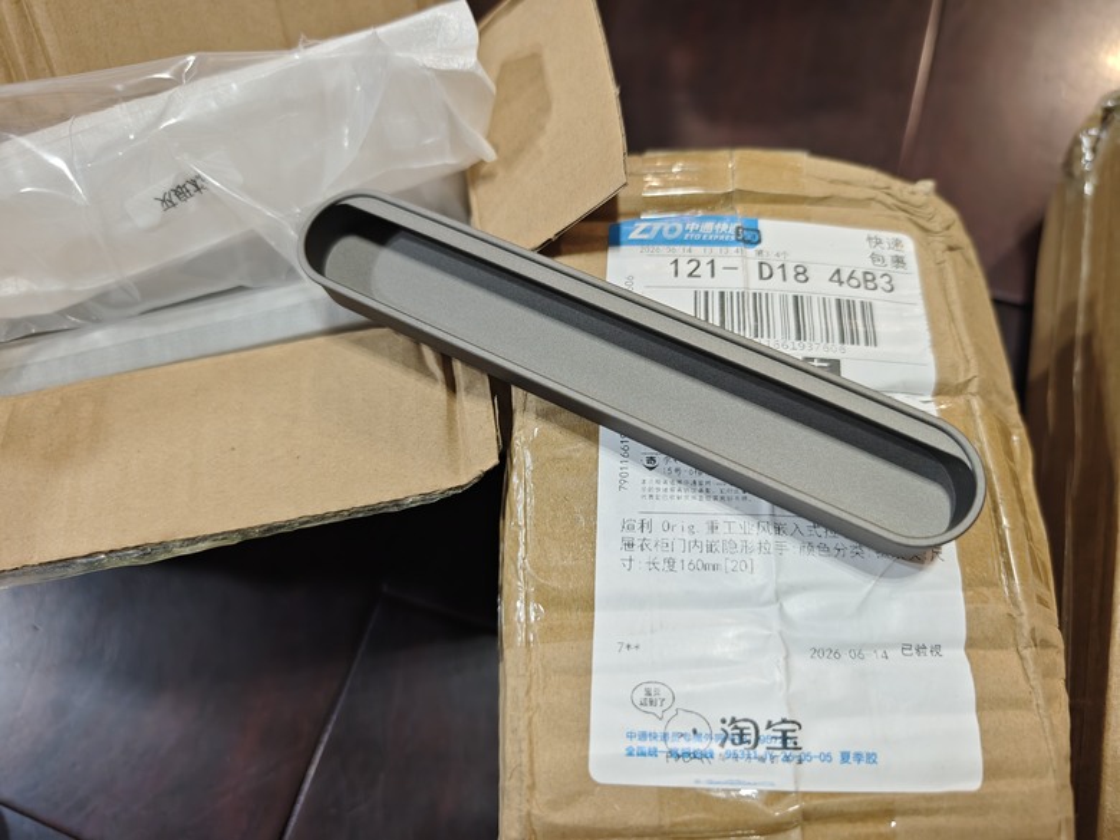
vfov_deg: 58.9
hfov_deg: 73.9
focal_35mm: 23
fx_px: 744
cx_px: 560
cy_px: 420
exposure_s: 1/60
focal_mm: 8.67
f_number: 1.75
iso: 324
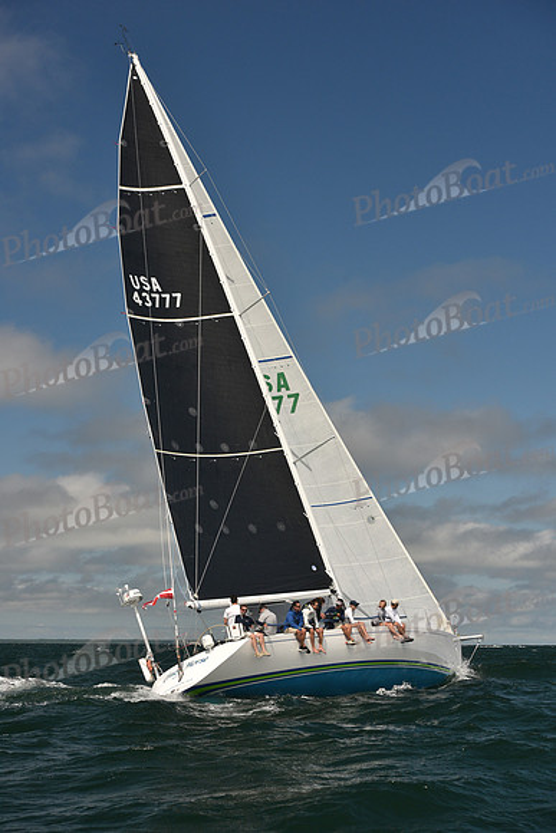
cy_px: 416
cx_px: 278
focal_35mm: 70
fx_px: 1621
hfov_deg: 19.5
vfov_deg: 28.8
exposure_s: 1/800
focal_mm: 70
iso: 320
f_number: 7.1
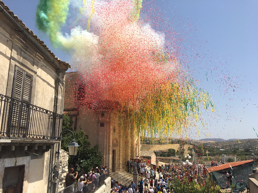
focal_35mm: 29
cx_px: 129
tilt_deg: +14.1
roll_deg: -1.0
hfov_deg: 61.7
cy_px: 96
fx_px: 216
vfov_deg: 48.2
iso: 25
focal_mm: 4.15
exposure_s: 1/1876
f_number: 2.2
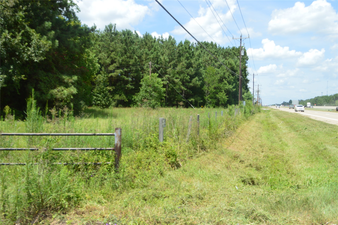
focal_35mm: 30
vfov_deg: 43.5
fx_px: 281
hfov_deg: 62.0
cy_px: 112
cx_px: 169
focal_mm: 20
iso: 400
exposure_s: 1/320
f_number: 10
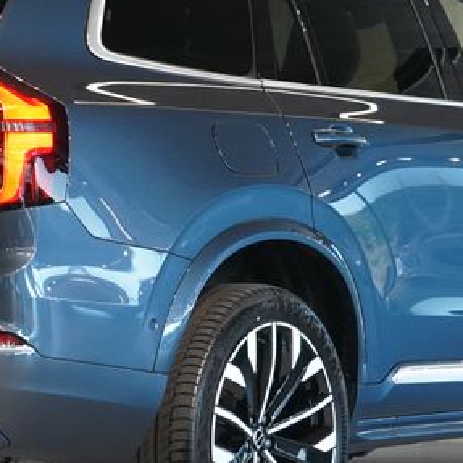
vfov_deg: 8.5
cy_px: 219
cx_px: 144
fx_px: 3117
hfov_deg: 8.5
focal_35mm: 206
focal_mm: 68
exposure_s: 1/160
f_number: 5.6
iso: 5000
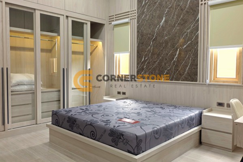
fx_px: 196
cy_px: 81
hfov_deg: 63.7
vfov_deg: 45.0
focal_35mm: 29
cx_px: 122
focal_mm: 19.2
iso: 200
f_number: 3.8
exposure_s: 1/25
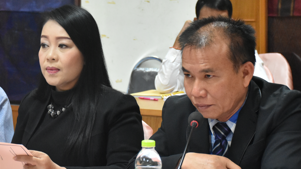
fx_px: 1062
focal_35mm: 133
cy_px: 85
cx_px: 80
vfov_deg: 9.1
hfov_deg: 16.1
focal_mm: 48
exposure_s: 1/125
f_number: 5.6
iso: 3200
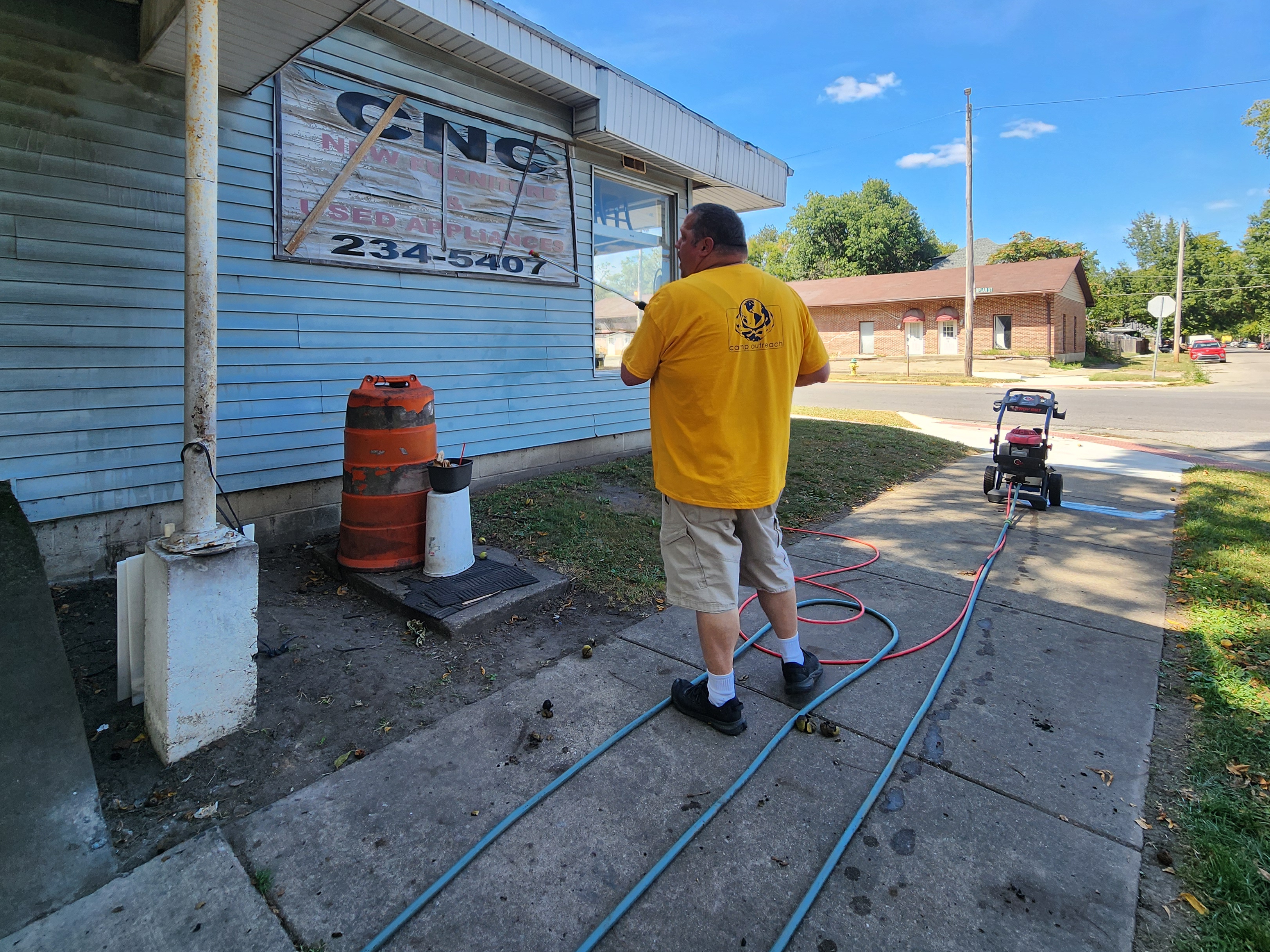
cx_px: 619
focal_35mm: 16
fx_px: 587
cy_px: 369
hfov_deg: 94.5
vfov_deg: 77.0
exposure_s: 1/496
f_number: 2.2
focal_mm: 2.2
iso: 50
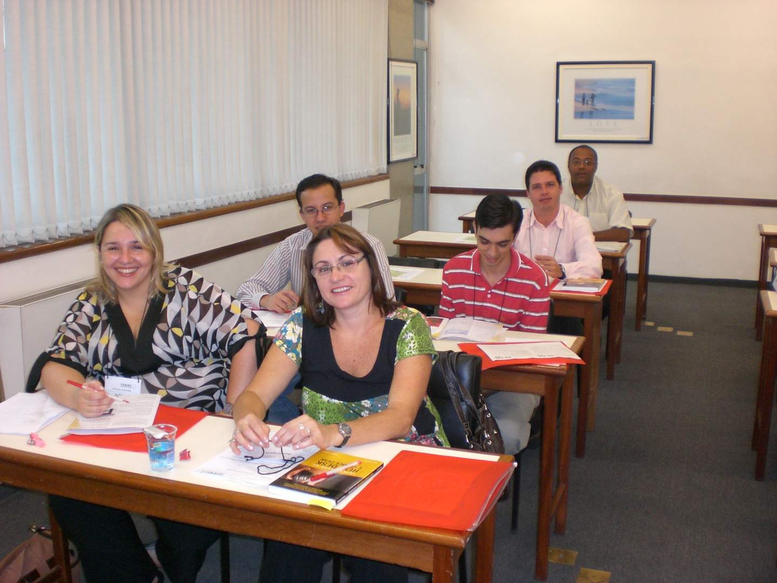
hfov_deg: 49.0
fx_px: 853
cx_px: 388
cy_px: 292
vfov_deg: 37.7
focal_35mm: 38
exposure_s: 1/60
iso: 200
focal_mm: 6.3
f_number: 3.1
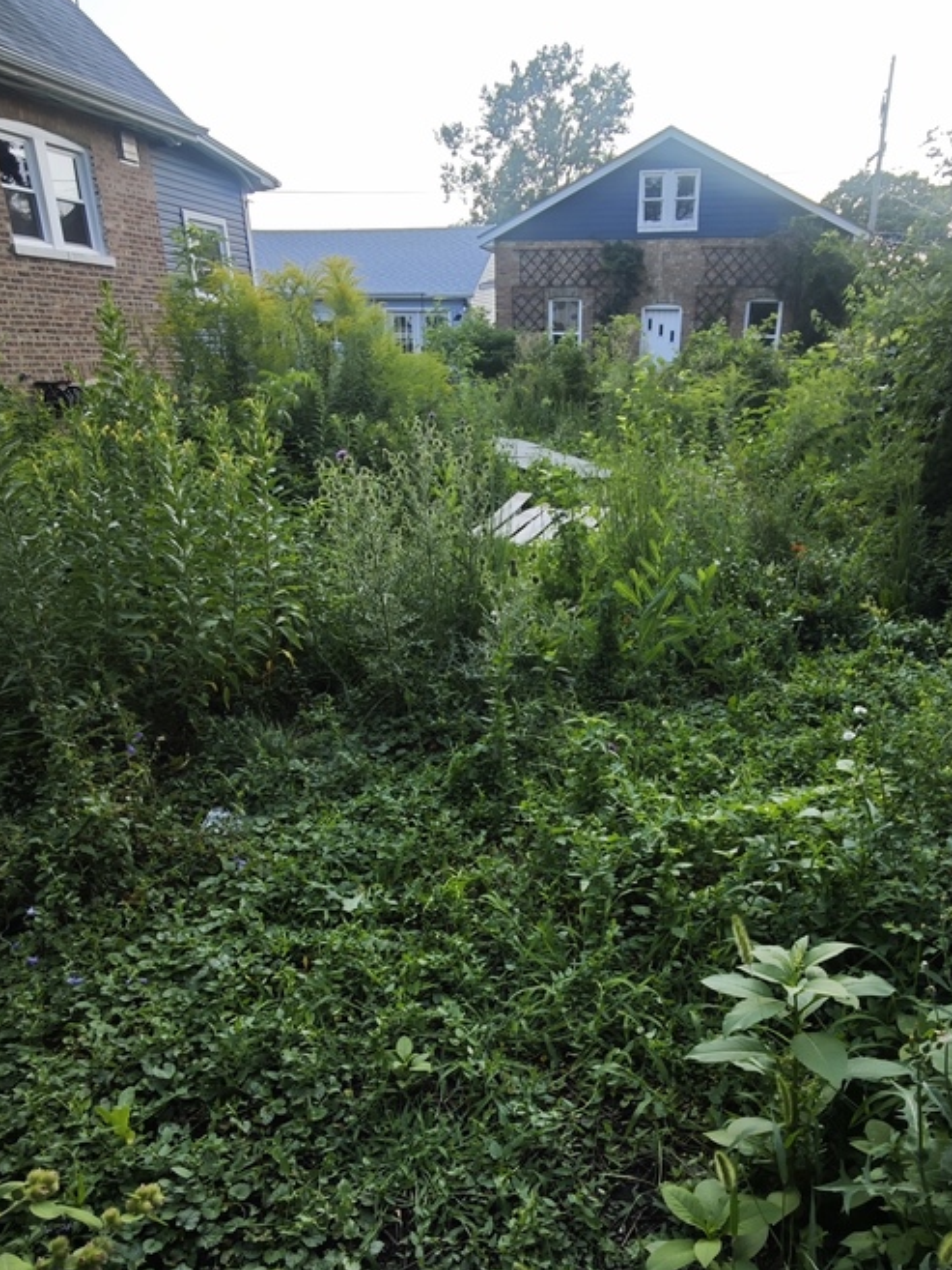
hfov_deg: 58.6
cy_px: 756
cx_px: 552
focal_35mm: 23
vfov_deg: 73.2
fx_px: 843
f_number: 2.2
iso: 50
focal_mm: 2.16
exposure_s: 1/169
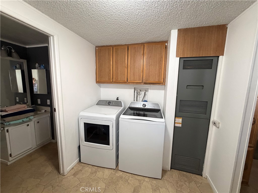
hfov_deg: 102.1
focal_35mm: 14
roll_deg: -0.4
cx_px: 129
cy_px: 96
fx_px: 104
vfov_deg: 85.7
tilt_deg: -8.0
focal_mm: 2.22
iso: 320
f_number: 2.2
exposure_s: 1/60
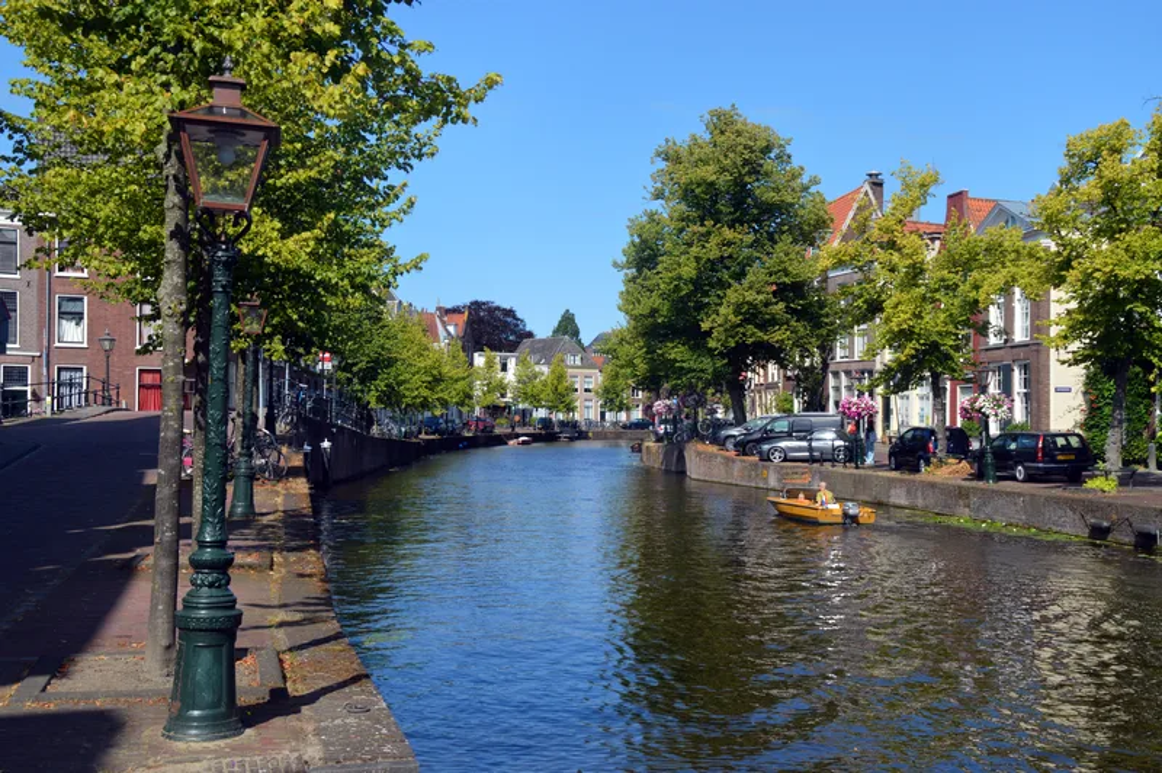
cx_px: 581
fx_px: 1355
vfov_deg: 31.8
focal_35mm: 42
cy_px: 386
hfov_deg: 46.4
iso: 100
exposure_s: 1/250
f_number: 8
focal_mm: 28
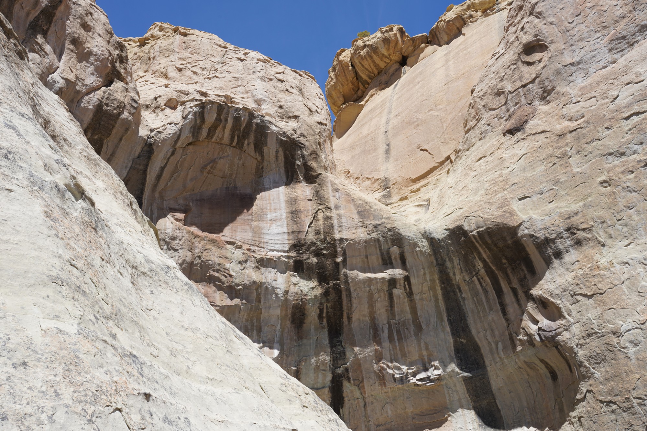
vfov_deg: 45.0
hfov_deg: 63.7
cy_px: 216
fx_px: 521
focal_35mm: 29
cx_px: 324
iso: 100
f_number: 14
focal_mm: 29
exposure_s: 1/80
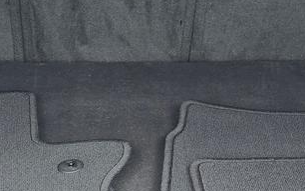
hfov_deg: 20.4
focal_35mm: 102
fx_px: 848
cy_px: 116
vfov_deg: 12.8
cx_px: 142
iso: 64
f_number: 1.7
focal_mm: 6.3
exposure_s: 1/180
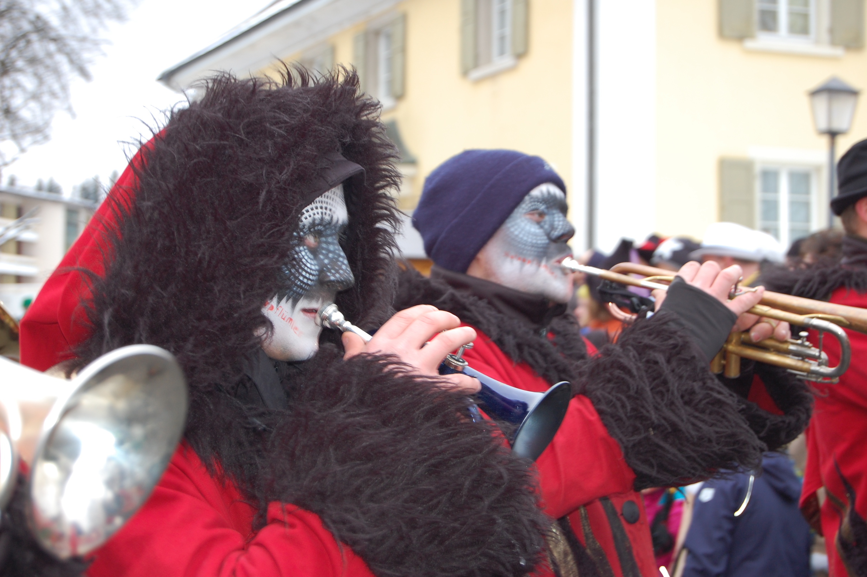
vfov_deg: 16.5
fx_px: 1985
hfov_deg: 24.6
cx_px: 434
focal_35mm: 82
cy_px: 288
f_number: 5.6
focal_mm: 55
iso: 400
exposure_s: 1/100
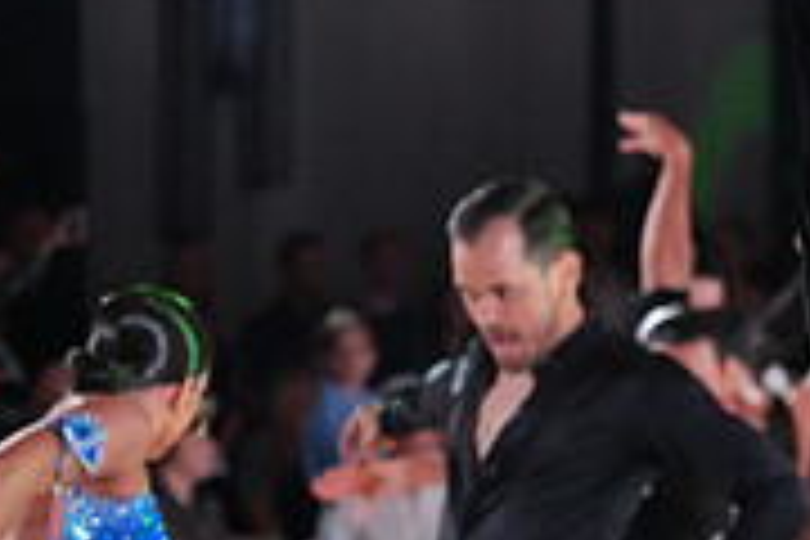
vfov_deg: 4.0
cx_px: 1269
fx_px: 7627
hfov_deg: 6.0
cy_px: 700
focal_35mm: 339
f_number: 4
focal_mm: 105
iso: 5000
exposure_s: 1/400
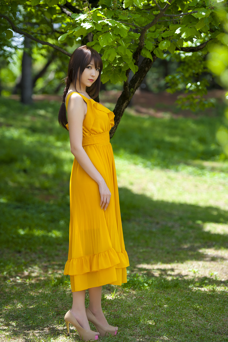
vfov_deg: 16.8
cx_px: 114
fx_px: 1160
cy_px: 171
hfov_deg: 11.2
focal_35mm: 122
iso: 200
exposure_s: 1/800
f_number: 2.8
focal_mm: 122
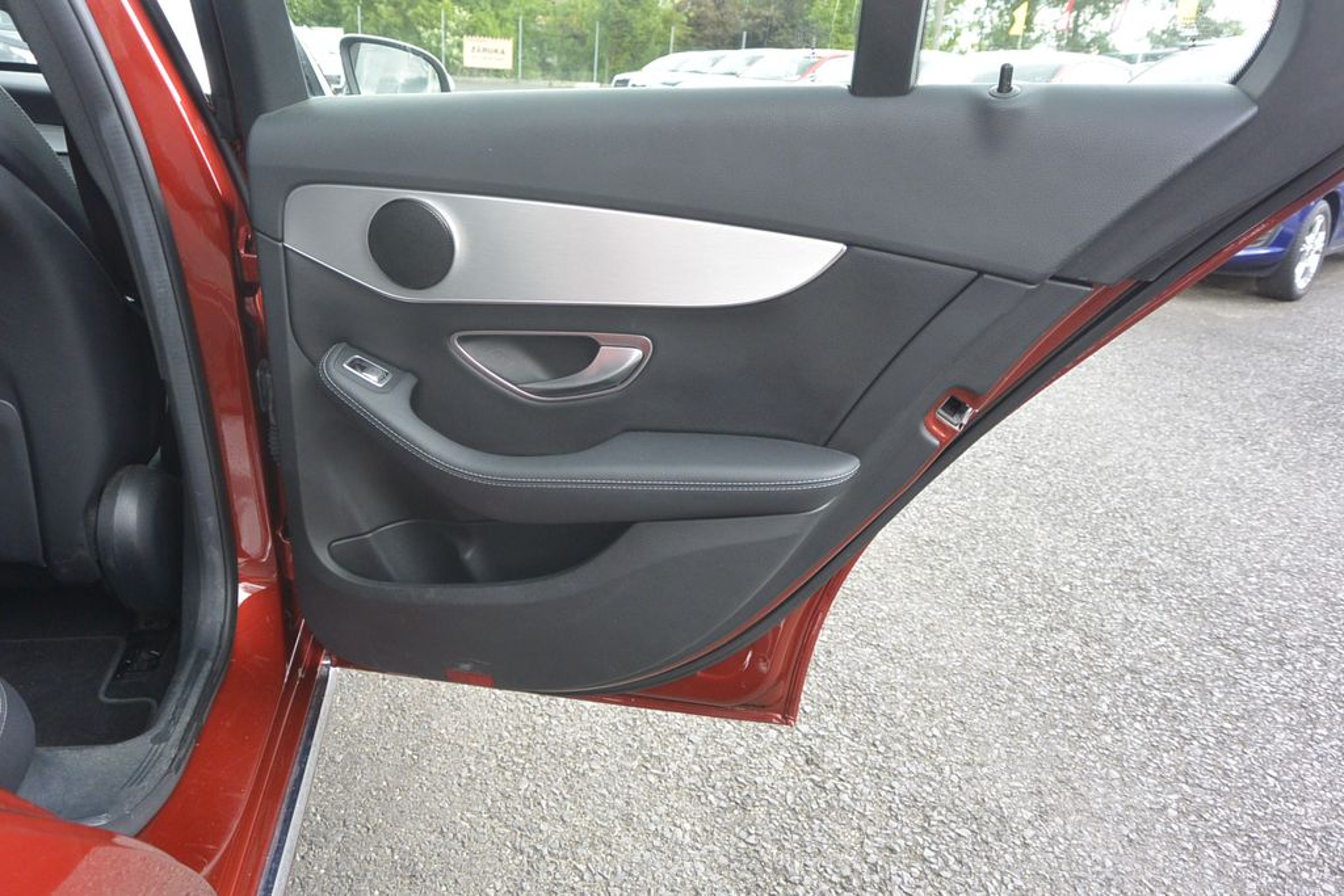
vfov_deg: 47.9
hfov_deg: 67.4
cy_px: 448
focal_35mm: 27
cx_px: 672
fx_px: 1008
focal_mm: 10
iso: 400
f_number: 3.5
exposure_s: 1/100
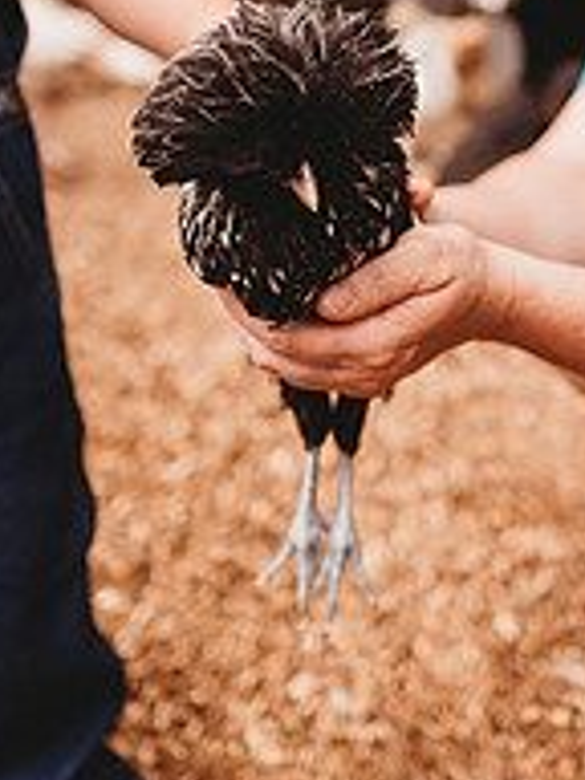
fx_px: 1217
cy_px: 171
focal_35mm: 54
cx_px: 386
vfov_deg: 34.6
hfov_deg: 26.9
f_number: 2.2
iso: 100
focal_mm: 24
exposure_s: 1/500
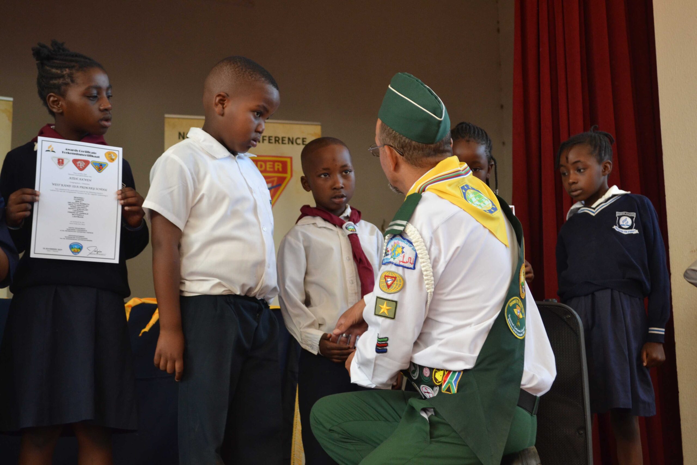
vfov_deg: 21.6
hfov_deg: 31.9
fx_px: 1220
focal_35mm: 63
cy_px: 232
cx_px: 348
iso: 900
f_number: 5.3
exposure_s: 1/60
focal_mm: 42
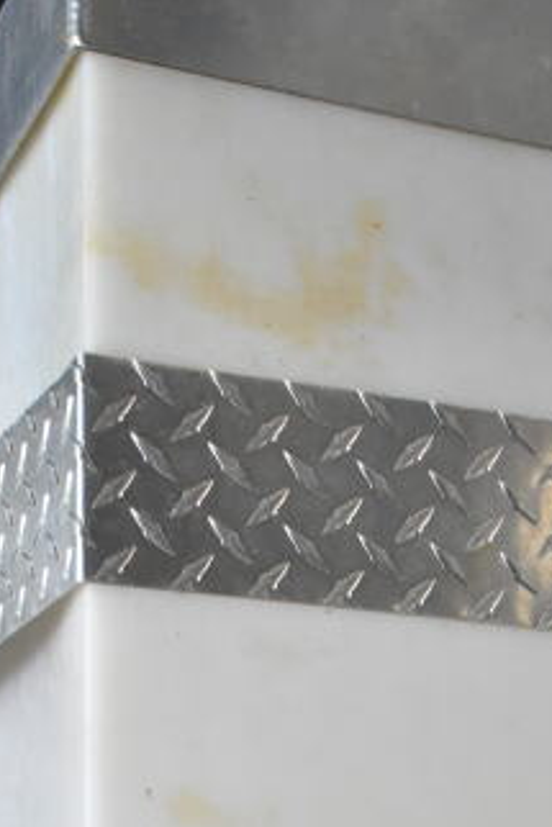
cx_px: 429
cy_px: 1127
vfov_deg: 17.7
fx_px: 2445
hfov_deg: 12.8
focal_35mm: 106
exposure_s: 1/40
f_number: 4
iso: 2000
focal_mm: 25
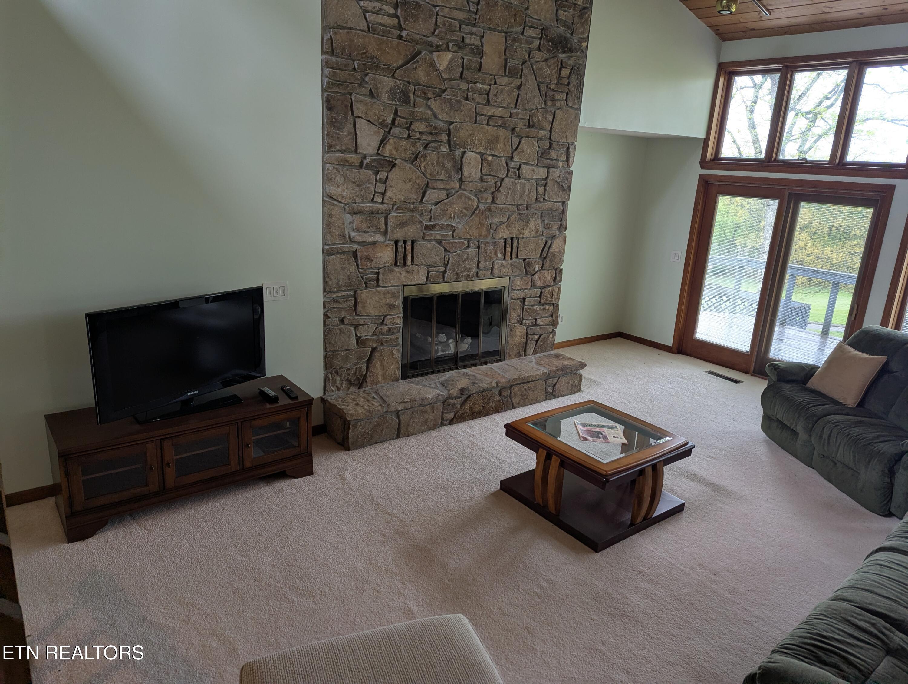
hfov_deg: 71.5
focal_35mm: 24
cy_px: 342
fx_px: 630
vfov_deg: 56.9
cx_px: 454
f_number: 1.85
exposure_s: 1/120
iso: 60
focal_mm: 6.81
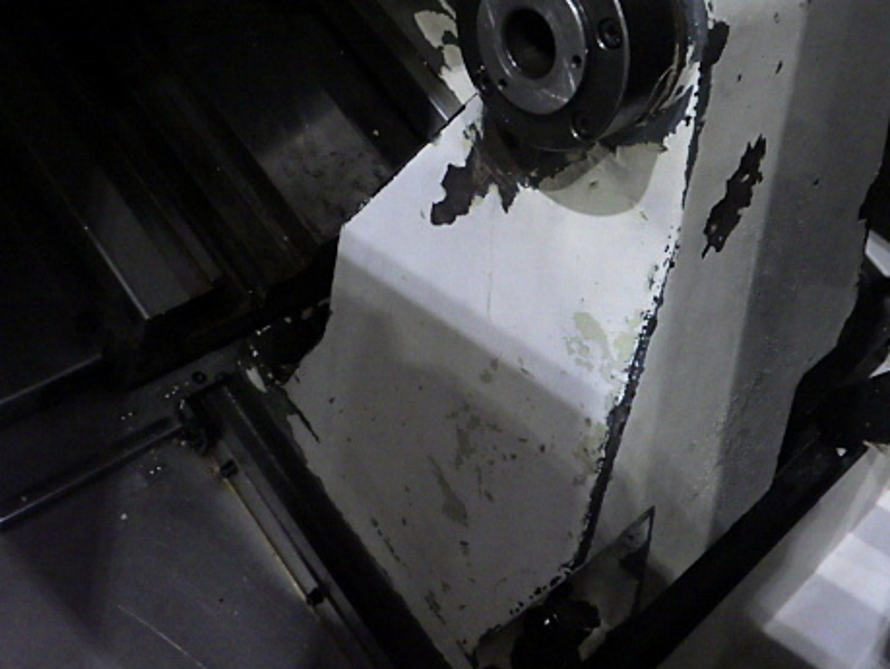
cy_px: 217
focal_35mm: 39
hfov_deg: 47.6
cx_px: 527
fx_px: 1004
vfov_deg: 36.4
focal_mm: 5
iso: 1600
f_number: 3.5
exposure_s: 1/40
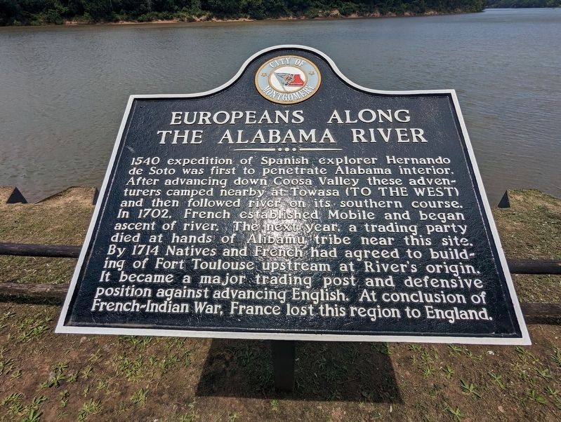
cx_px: 280
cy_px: 211
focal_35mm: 16
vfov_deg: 78.3
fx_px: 260
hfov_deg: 94.4
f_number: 2.2
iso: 45
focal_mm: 2.35
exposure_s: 1/3597
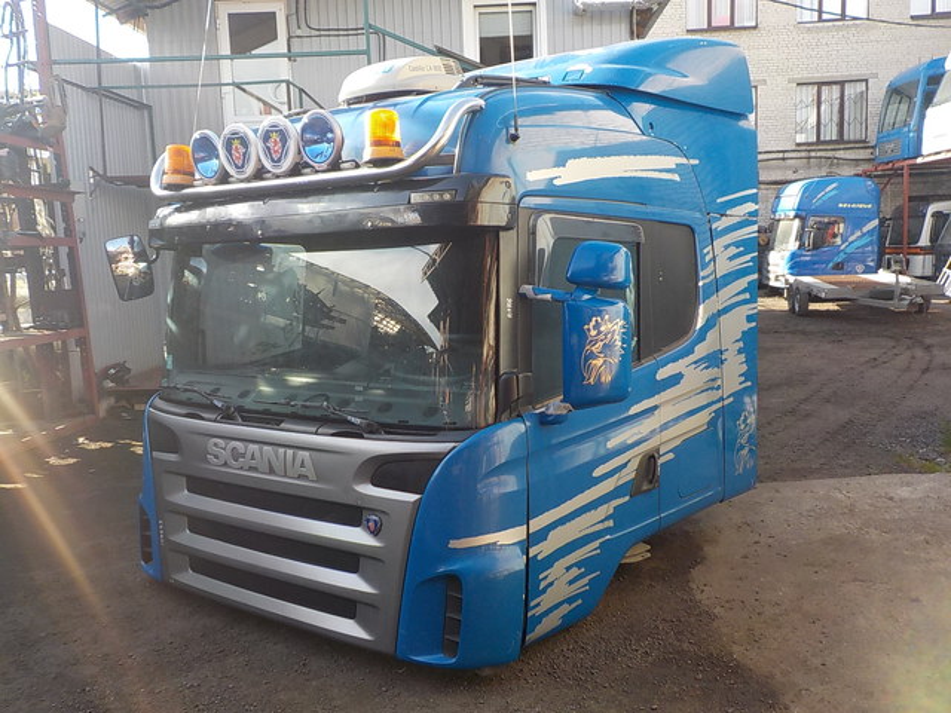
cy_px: 356
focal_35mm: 30
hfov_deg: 60.0
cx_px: 476
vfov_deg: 46.8
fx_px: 824
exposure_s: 1/160
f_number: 3.3
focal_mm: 4.1
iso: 125
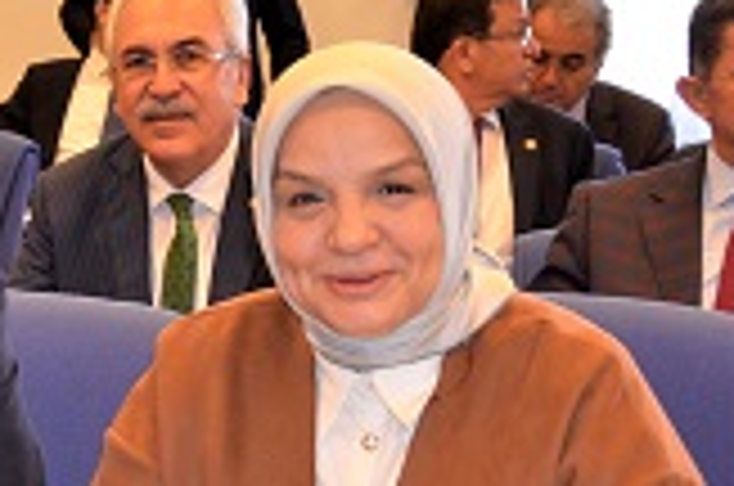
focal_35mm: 123
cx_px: -353
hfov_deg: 15.5
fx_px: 2502
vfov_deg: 11.1
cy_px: 248
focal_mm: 21
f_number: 3.8
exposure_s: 1/60
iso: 720
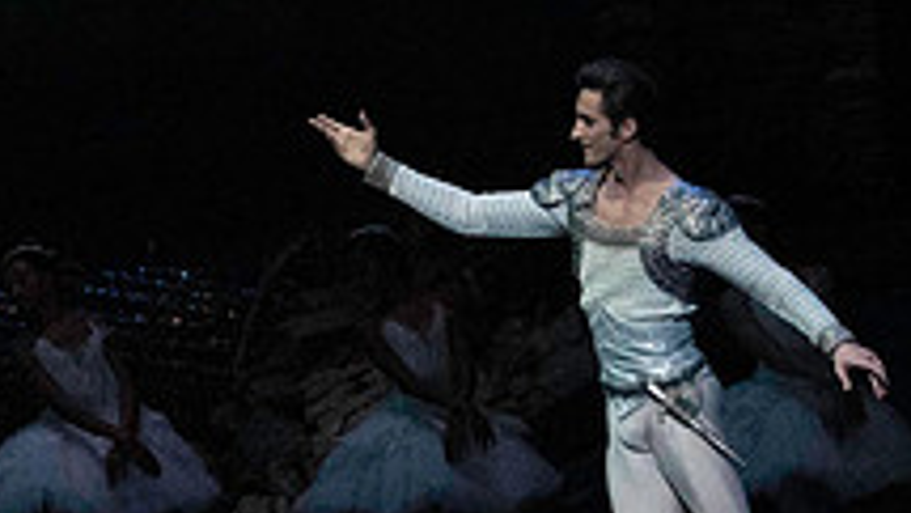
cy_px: 396
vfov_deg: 2.8
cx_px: 55
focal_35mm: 427
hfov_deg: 5.0
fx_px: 10316
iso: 25600
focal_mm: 151
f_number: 5
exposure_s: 1/400
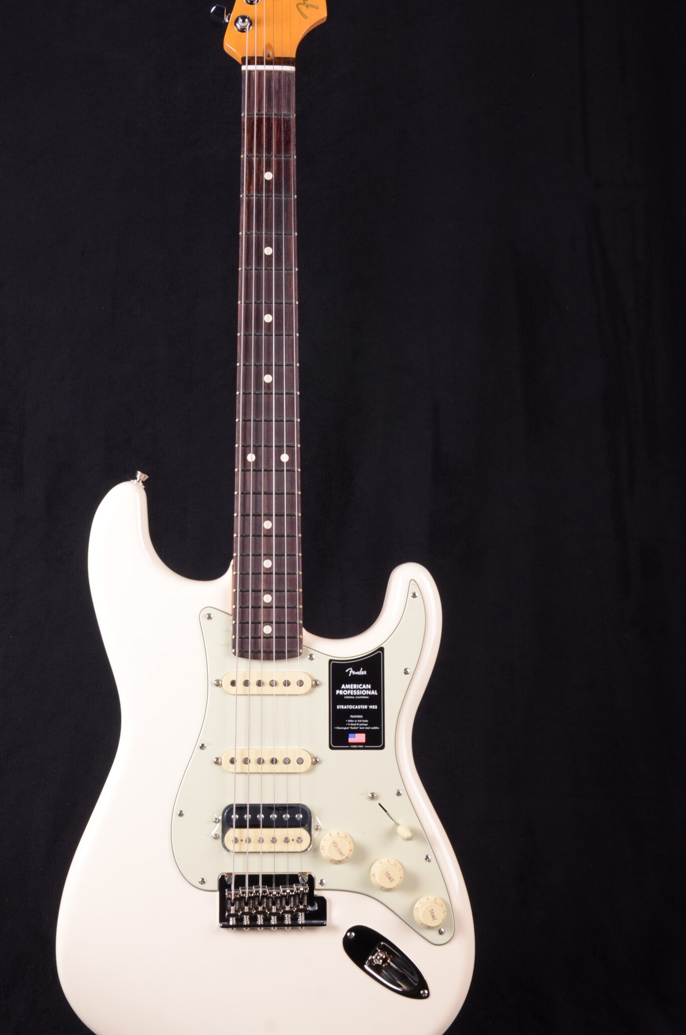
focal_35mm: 56
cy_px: 467
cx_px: 261
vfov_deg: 35.7
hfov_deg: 24.0
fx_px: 1607
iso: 200
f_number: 13
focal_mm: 30
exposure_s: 1/200
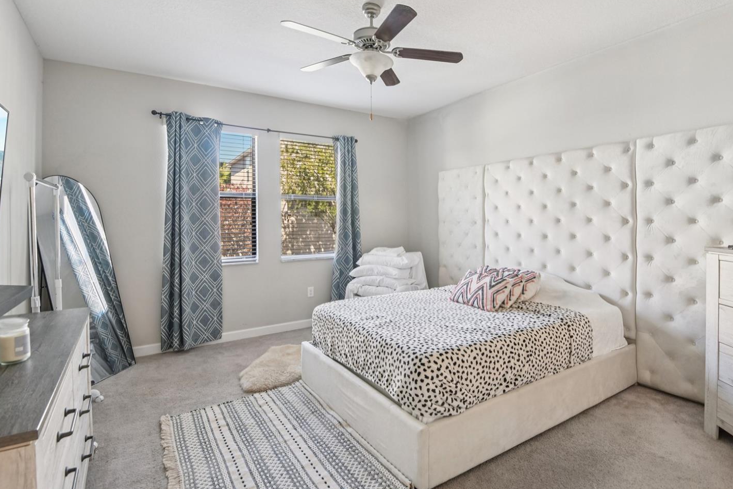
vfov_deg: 67.3
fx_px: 366
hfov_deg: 89.6
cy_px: 226
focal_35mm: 18
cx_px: 409
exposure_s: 1/10
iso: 400
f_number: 8
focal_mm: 16
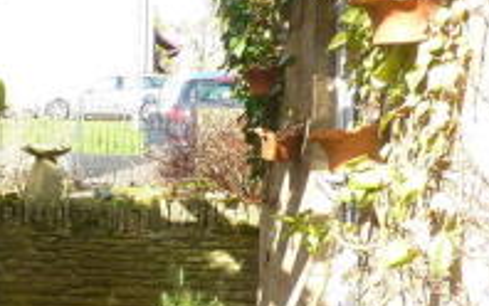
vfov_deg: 16.7
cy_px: 189
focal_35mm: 78
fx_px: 1040
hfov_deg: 23.8
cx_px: -117
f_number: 4
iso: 80
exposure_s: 1/125
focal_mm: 4.1
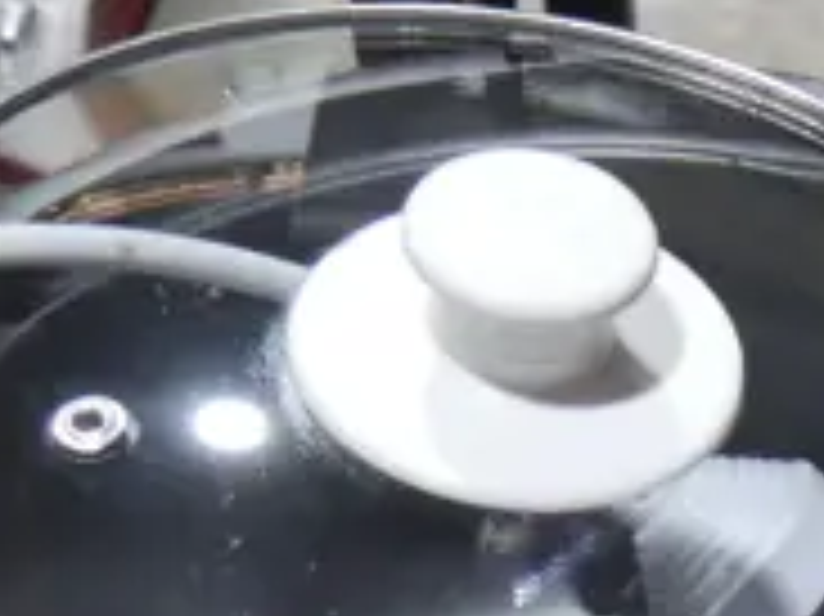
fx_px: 5329
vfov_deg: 6.5
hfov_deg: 8.1
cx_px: 2071
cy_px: 1003
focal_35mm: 224
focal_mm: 20
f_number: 4.4
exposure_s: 1/60
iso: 320
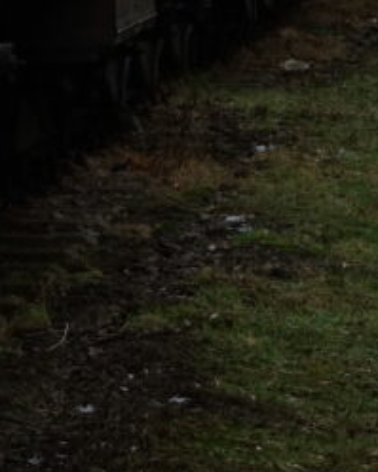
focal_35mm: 435
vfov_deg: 4.4
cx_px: 528
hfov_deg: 3.5
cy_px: -370
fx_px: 6087
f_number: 5.6
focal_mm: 37.1
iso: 125
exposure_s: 1/200
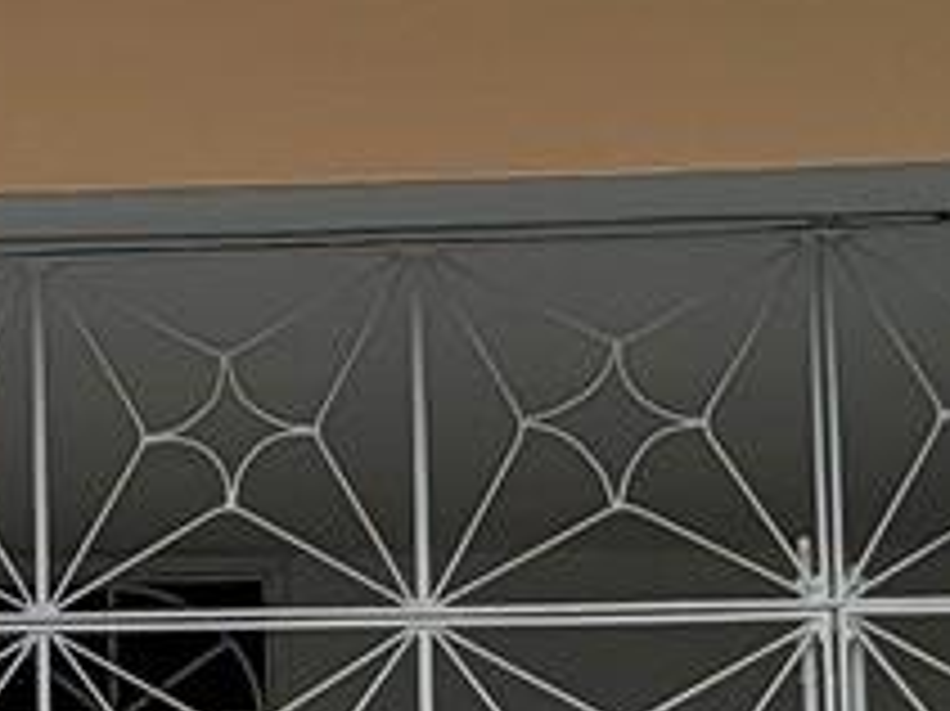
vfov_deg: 7.8
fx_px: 5211
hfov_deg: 9.4
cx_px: -1220
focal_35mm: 190
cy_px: 364
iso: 20
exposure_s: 1/1304
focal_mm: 7
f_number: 1.8
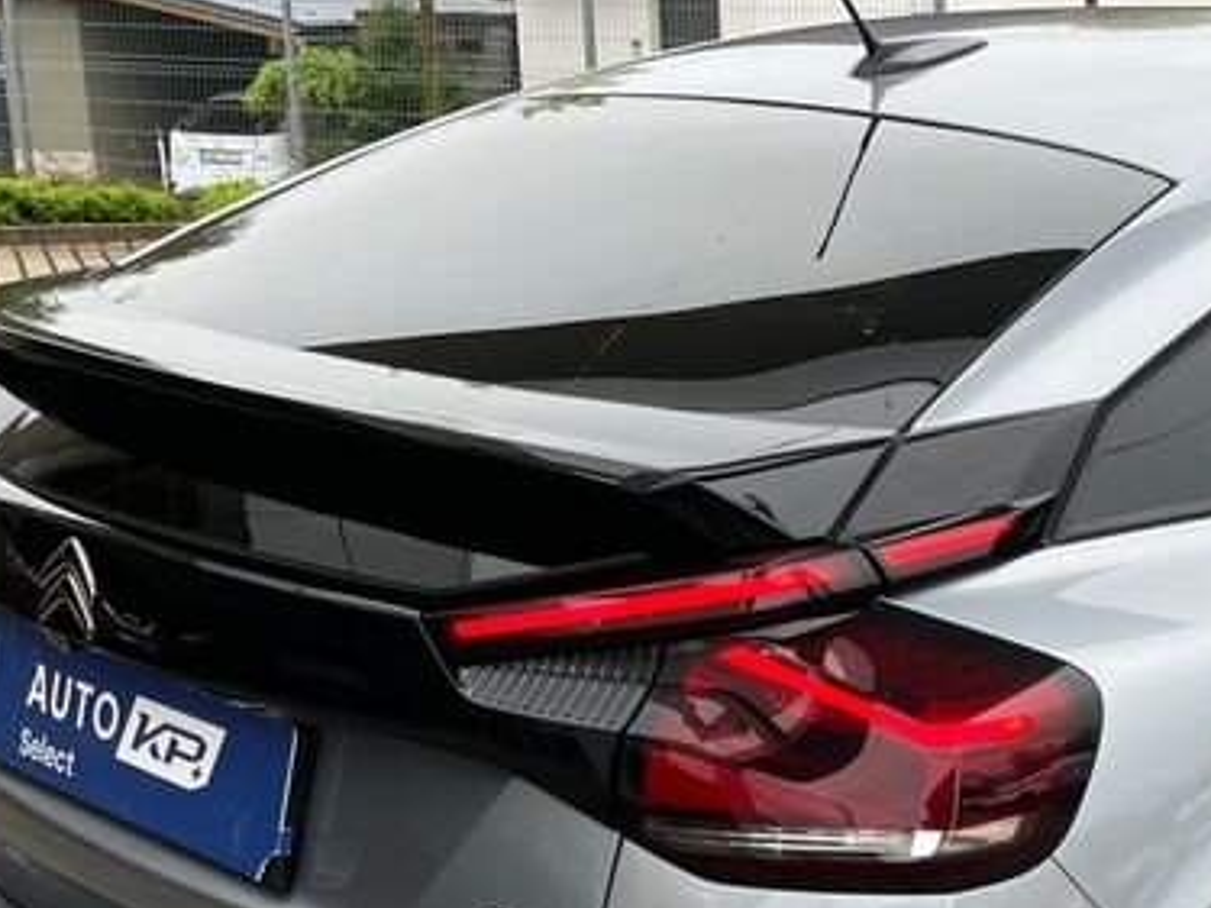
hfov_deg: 26.5
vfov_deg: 20.2
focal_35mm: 71
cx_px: 1092
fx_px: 2483
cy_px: 872
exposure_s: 1/389
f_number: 1.6
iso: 50
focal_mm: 5.1
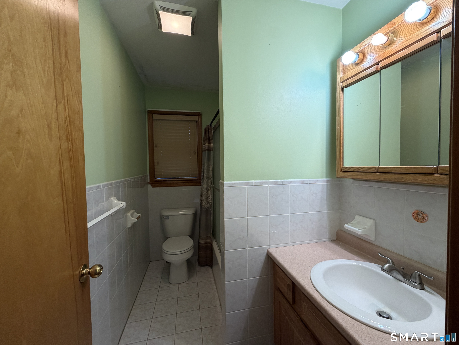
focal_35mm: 14
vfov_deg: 85.7
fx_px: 186
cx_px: 230
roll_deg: +1.6
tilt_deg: -1.7
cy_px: 172
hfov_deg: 102.1
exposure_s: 1/120
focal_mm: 2.22
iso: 160
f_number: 2.2
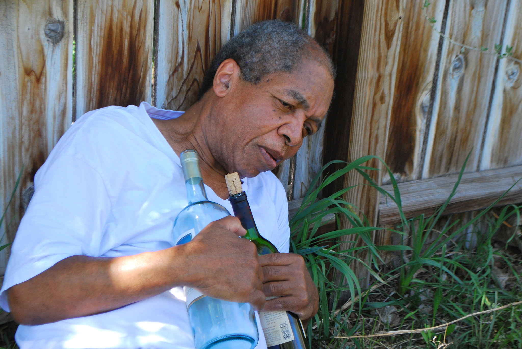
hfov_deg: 24.6
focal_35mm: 82
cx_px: 261
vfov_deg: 16.6
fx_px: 1198
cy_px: 174
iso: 400
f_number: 6.3
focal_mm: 55
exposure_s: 1/160
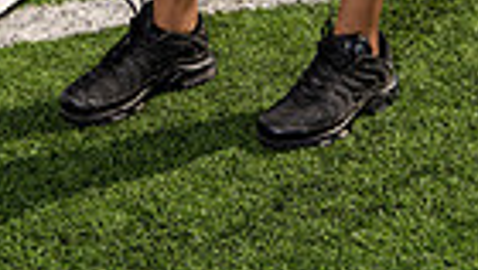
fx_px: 1281
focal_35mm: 101
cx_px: 290
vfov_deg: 9.9
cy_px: -468
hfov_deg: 21.1
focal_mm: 30
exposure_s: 1/250
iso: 100
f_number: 8
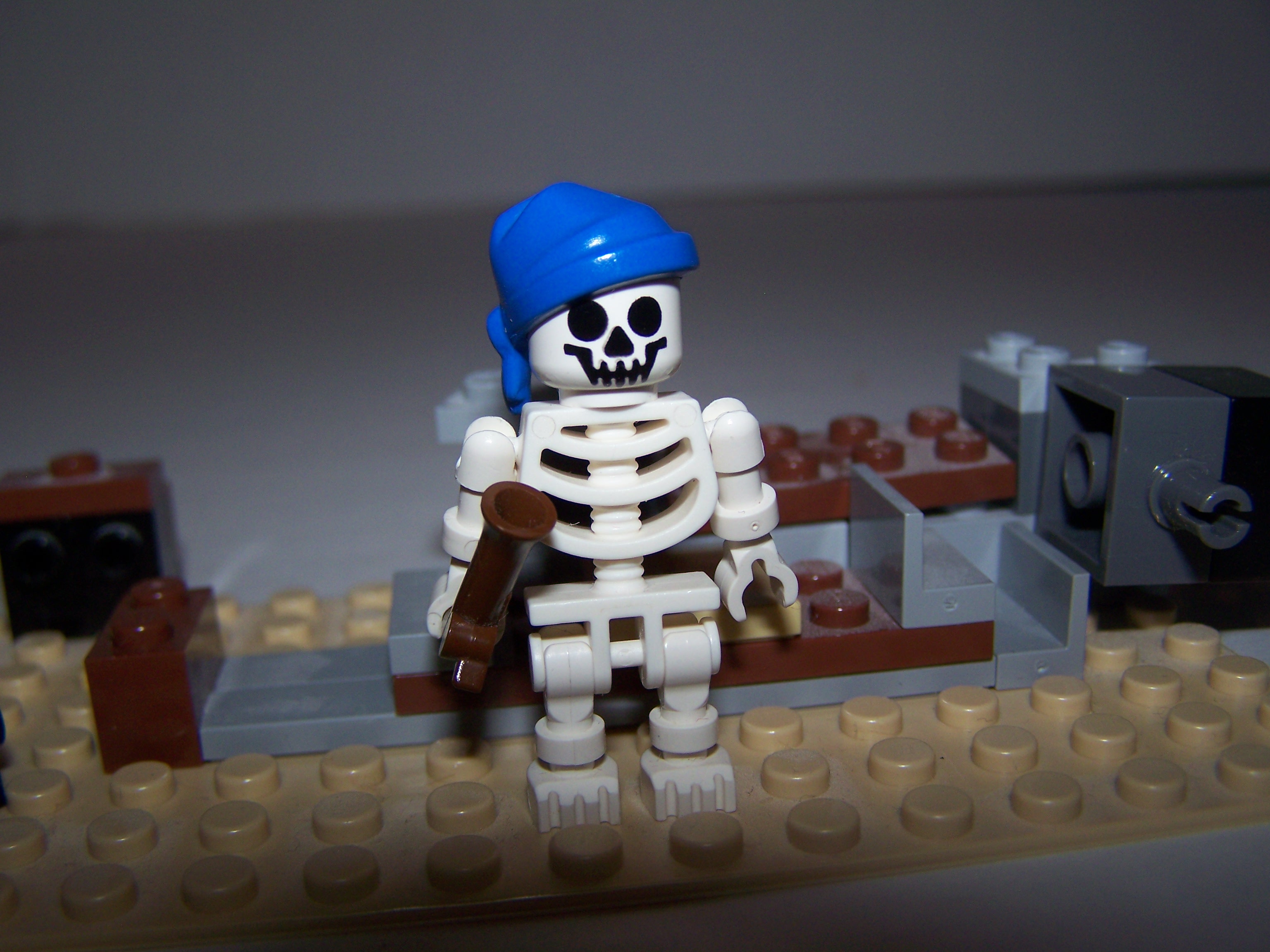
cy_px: 476
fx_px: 1394
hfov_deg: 49.0
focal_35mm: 38
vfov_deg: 37.7
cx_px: 635
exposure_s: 1/60
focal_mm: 6.3
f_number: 2.8
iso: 80
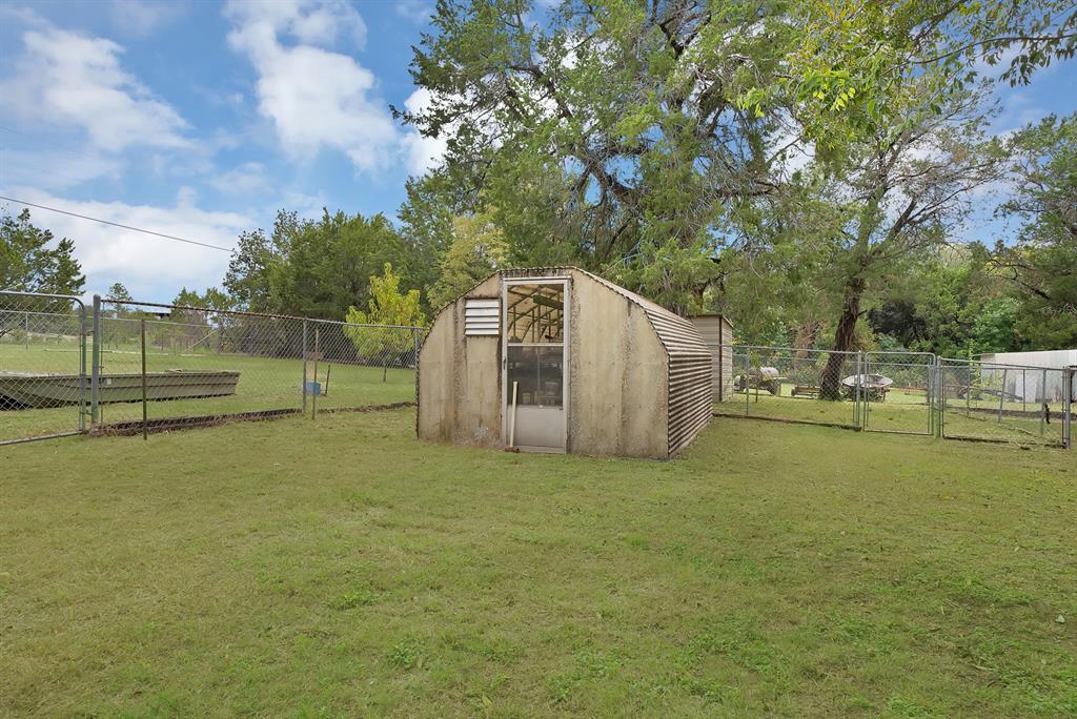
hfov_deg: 78.5
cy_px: 360
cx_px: 538
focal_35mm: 22
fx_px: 659
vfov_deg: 57.3
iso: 640
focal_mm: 22
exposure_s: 1/160
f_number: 9
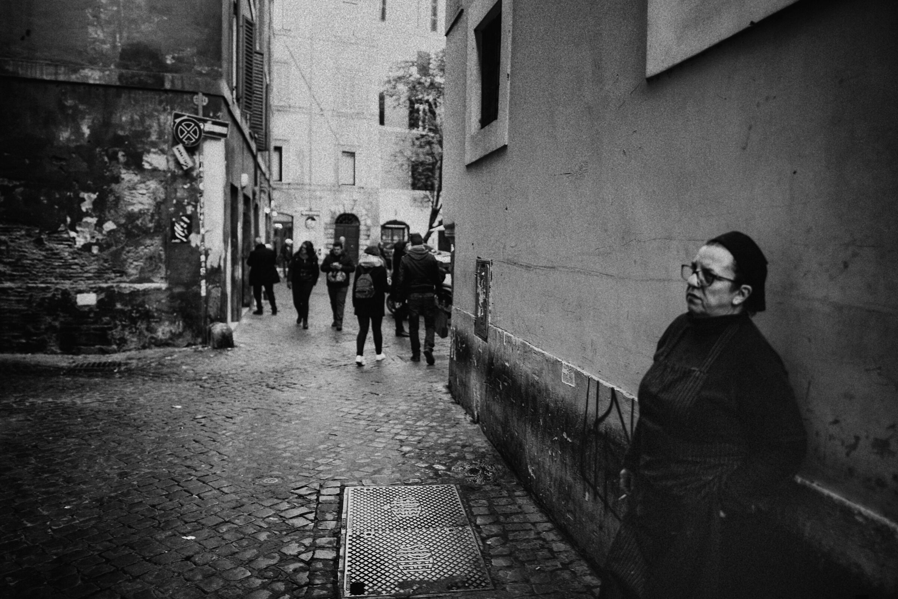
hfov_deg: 65.5
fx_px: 698
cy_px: 300
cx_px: 449
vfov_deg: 46.4
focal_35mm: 28
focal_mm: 28
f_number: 2
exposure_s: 1/250
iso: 400
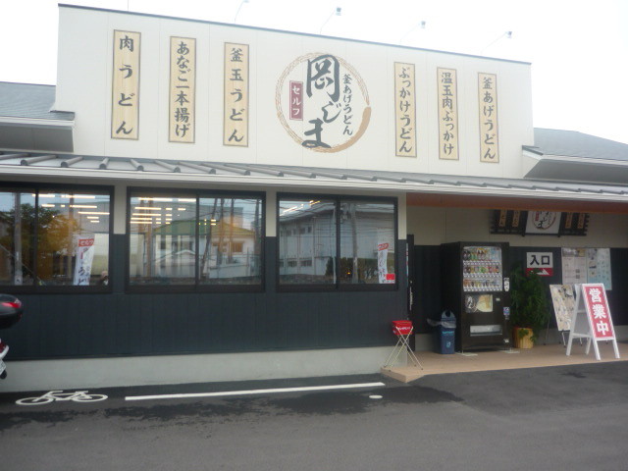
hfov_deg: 55.4
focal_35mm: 33
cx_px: 314
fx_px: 599
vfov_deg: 42.9
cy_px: 236
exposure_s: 1/250
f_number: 2.8
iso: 100
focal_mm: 5.5
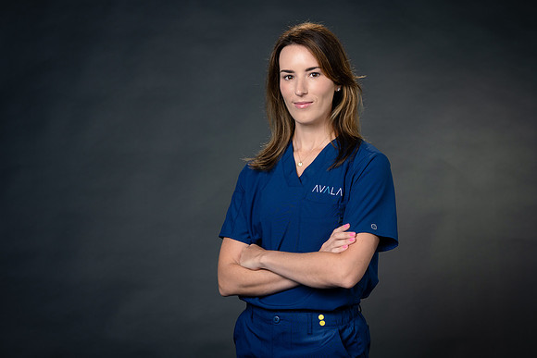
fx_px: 1268
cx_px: 268
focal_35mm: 85
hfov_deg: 23.9
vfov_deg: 16.1
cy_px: 179
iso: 200
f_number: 4
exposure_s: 1/160
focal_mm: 85
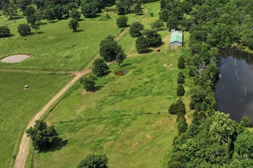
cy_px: 62
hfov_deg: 40.4
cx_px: 214
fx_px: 323
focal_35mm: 46
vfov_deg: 29.1
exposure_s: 1/2000
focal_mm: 12.29
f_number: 2.8
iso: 100
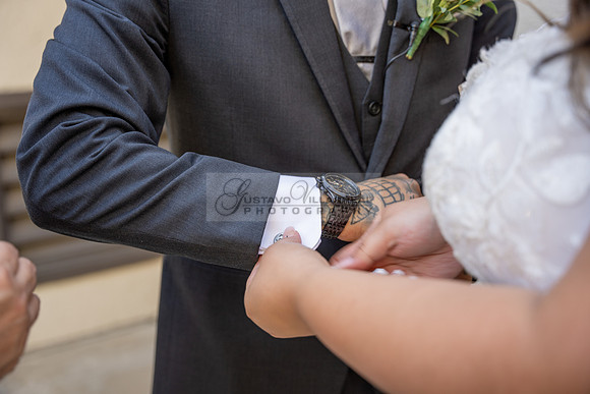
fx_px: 749
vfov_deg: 29.4
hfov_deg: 43.0
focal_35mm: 46
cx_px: 295
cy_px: 197
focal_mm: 45.7
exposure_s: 1/80
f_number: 3.2
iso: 125
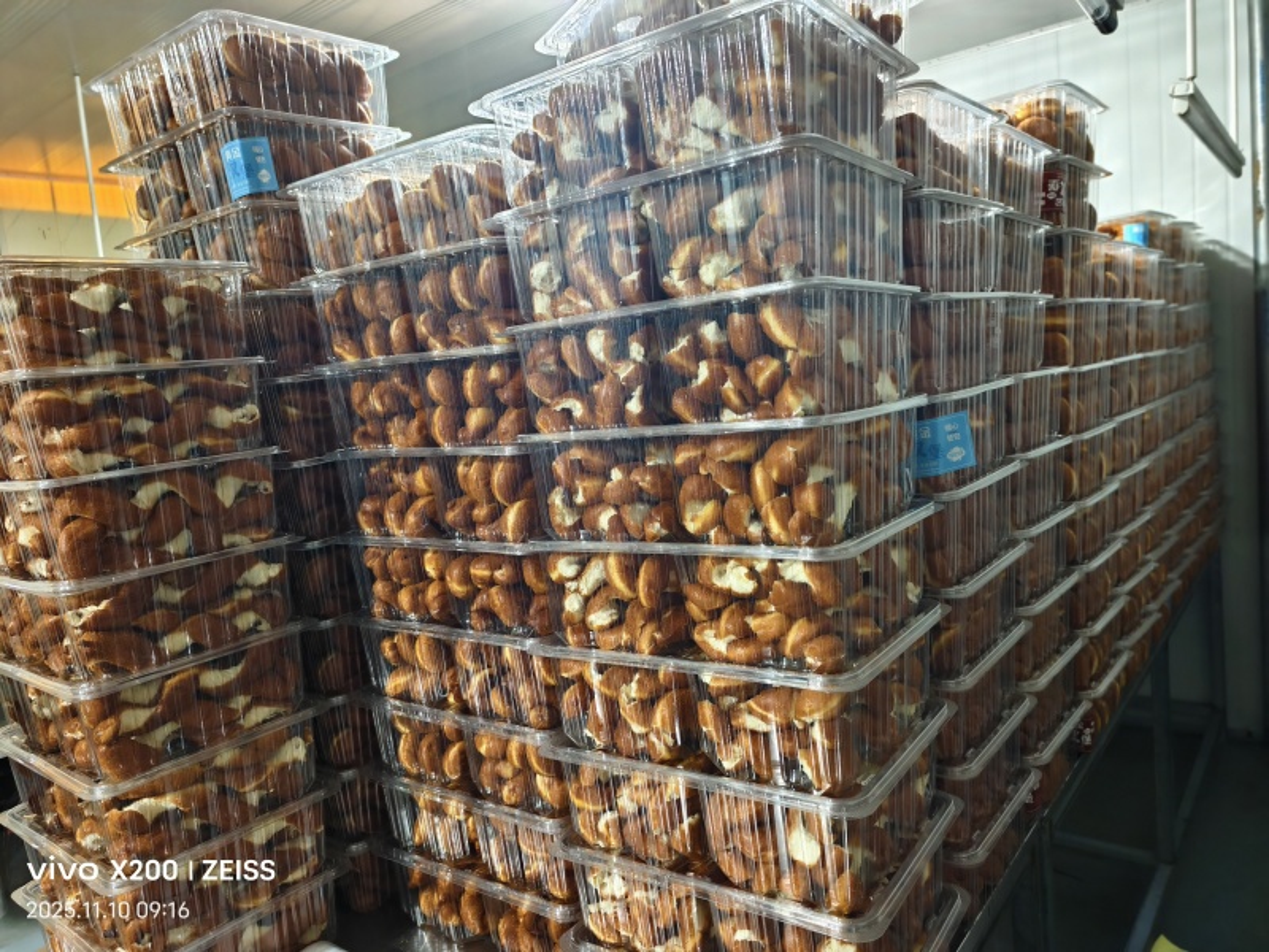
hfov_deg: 73.9
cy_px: 476
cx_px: 634
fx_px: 843
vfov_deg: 58.9
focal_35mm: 23
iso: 2240
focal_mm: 5.6
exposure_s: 1/16.7
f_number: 4
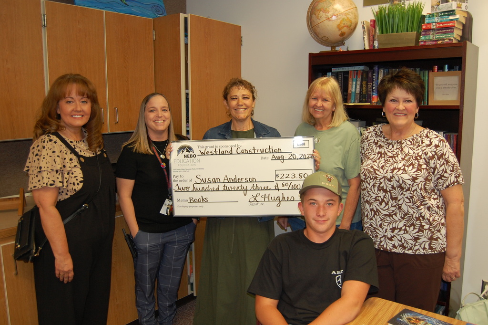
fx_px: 406
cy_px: 162
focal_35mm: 30
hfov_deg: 62.0
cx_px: 244
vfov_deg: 43.5
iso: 400
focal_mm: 20
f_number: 3.8
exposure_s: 1/60
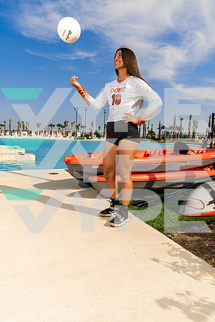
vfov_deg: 71.5
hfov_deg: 51.3
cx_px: 108
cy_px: 161
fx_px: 224
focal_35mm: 25
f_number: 9
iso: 100
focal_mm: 25
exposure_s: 1/320
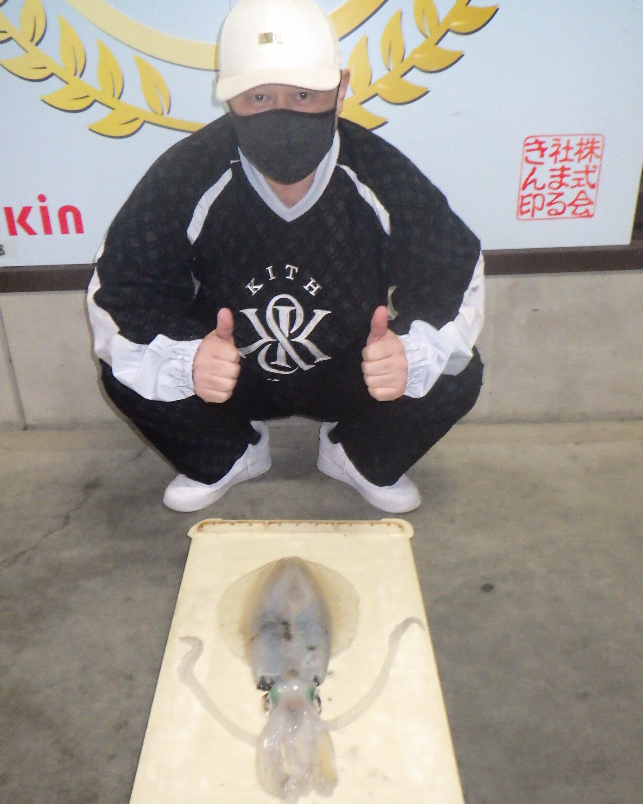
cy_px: 394
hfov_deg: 48.5
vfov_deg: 58.8
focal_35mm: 30
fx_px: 714
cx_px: 318
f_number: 3.5
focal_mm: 5
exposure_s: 1/45
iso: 1600
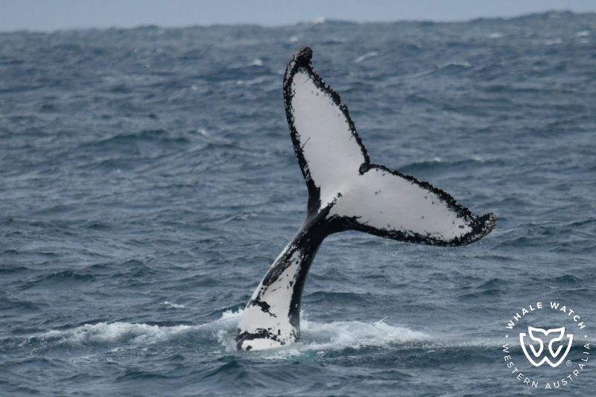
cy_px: 198
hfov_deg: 3.4
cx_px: 298
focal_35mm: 600
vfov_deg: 2.3
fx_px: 9931
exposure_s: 1/8000
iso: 1600
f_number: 6.3
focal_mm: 600
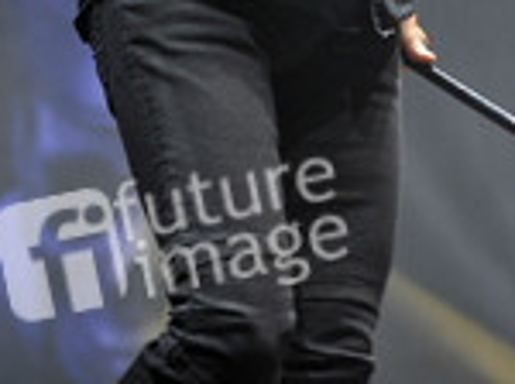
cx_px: 273
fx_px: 3431
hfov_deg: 8.6
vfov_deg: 6.3
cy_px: -274
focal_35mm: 231
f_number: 3.2
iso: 1600
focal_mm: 90
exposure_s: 1/160
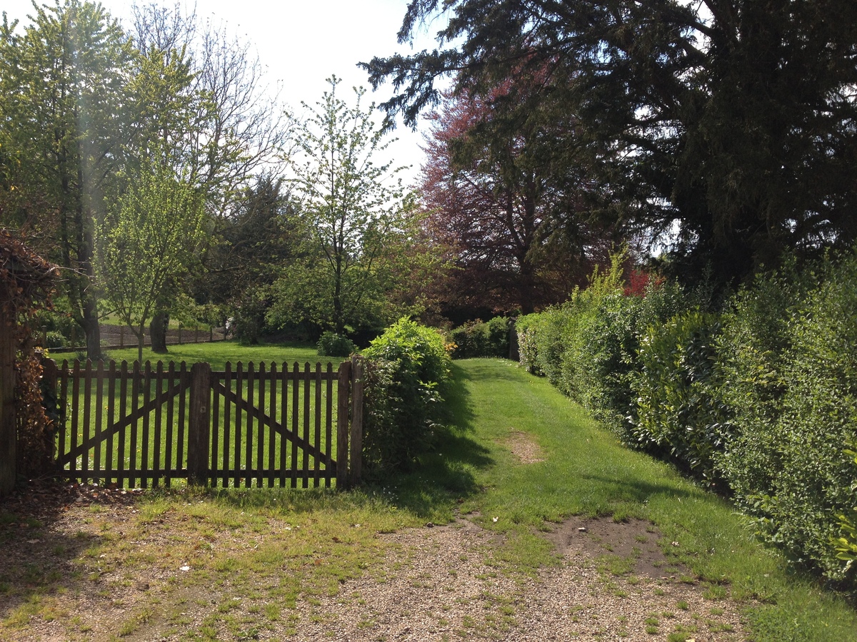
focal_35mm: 35
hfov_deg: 52.6
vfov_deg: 40.7
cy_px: 321
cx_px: 428
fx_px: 867
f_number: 2.4
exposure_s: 1/1104
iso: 50
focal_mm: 4.28
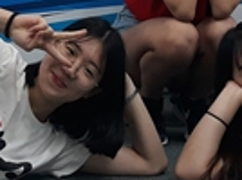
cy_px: -138
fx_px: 844
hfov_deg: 16.3
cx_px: 148
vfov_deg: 11.4
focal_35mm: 121
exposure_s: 1/40
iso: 64
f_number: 1.7
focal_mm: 3.71
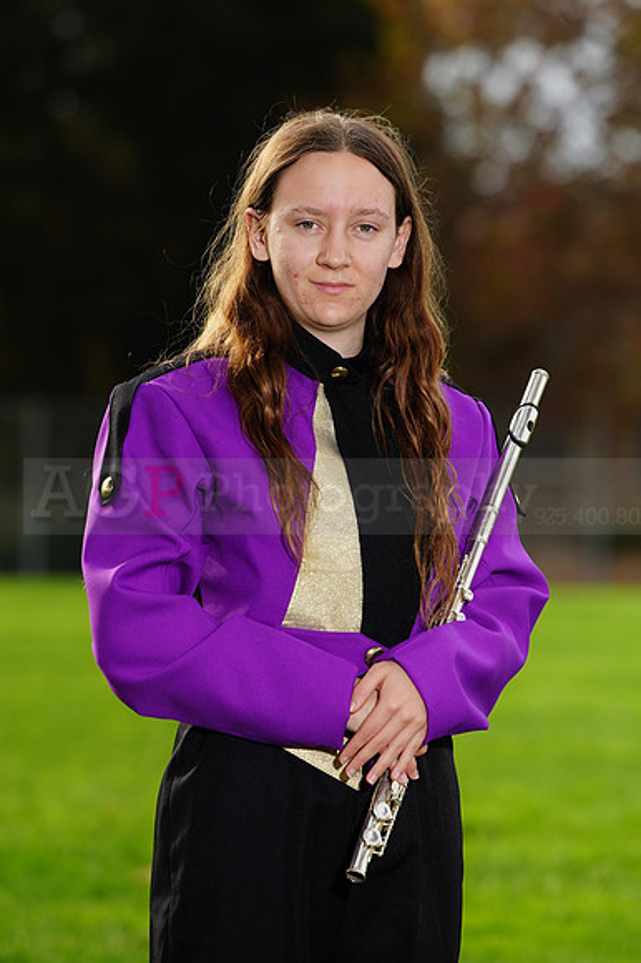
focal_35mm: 276
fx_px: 7380
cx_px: 320
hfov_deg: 5.0
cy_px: 482
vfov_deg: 7.5
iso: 100
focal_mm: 276
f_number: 7.1
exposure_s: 1/200
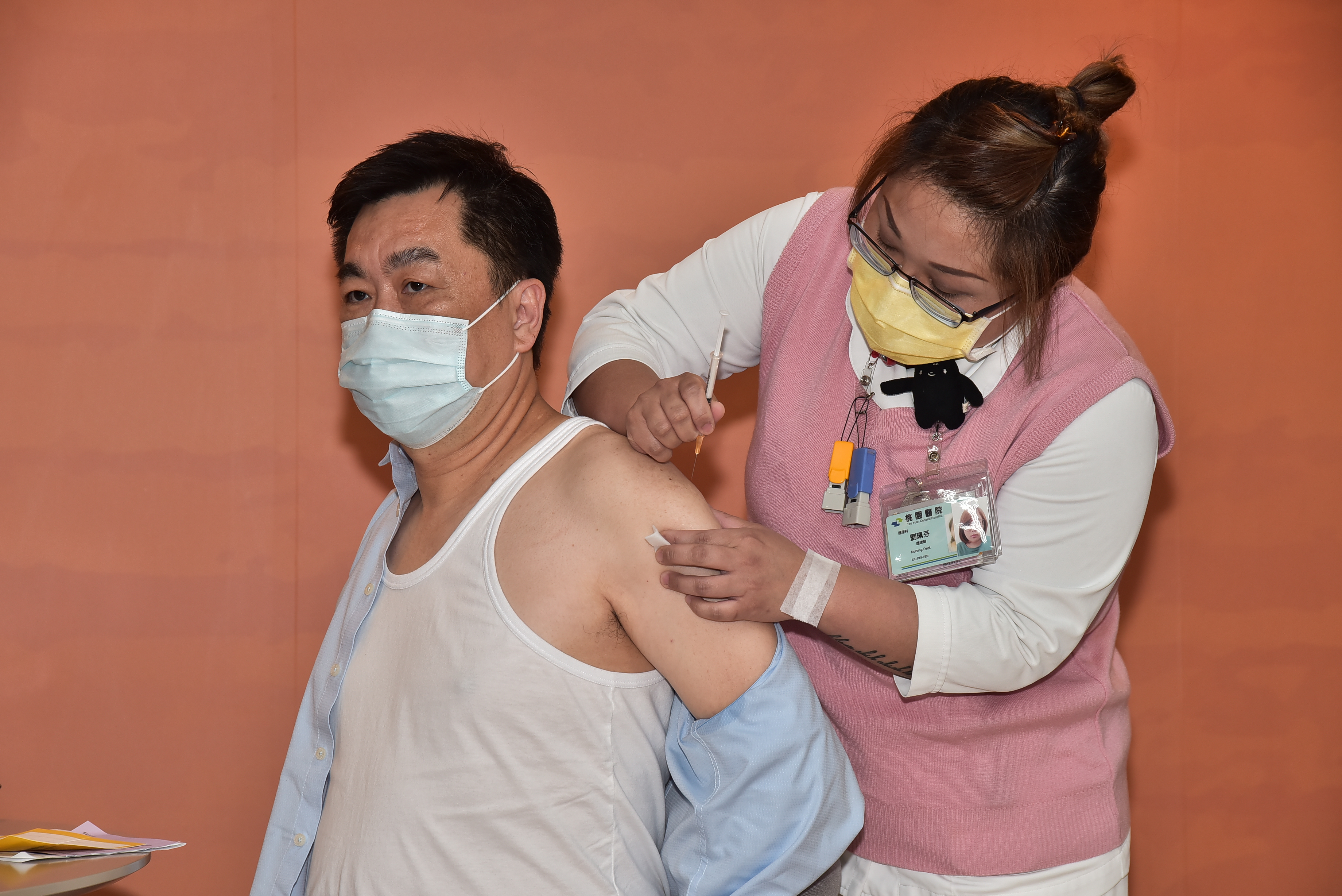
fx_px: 3542
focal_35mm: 95
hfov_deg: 21.5
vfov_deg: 14.4
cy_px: 448
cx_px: 671
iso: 500
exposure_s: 1/100
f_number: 7.1
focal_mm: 95
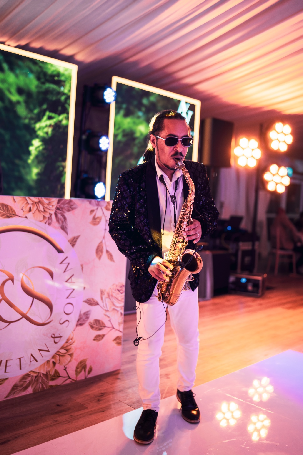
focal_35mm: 35
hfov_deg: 37.8
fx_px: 442
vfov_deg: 54.4
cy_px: 228
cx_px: 152
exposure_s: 1/100
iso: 200
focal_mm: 35
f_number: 1.3
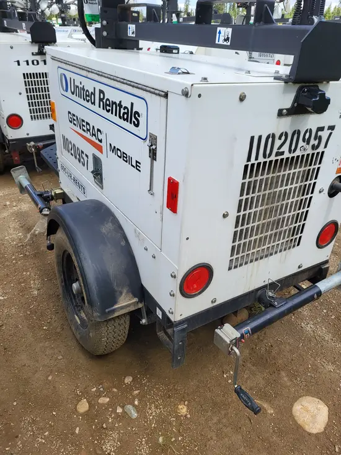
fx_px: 341
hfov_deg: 53.1
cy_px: 228
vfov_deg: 67.3
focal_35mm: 26
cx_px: 170
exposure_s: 1/1008
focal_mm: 5.4
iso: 40
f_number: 1.8
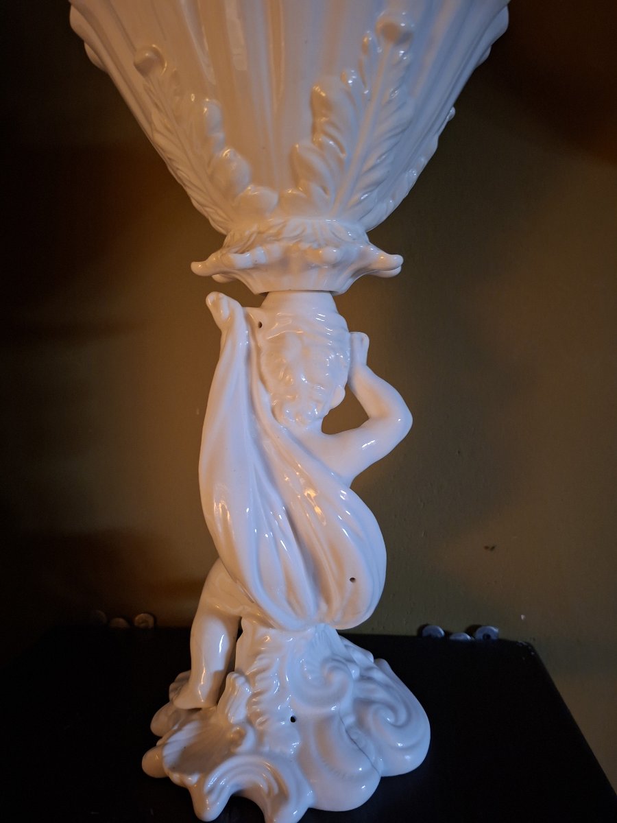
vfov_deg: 73.9
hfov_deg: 58.9
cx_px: 308
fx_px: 547
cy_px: 412
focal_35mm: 23
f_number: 1.8
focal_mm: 5.54
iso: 800
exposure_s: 1/25
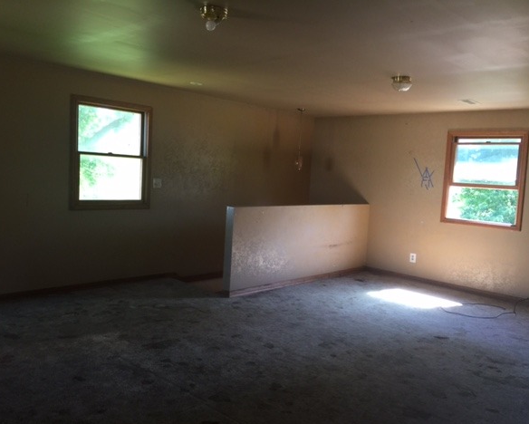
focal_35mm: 31
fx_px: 486
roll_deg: -3.7
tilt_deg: -5.5
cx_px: 266
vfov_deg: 47.2
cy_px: 217
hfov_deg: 57.1
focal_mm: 4.15
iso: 50
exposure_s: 1/30
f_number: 2.2
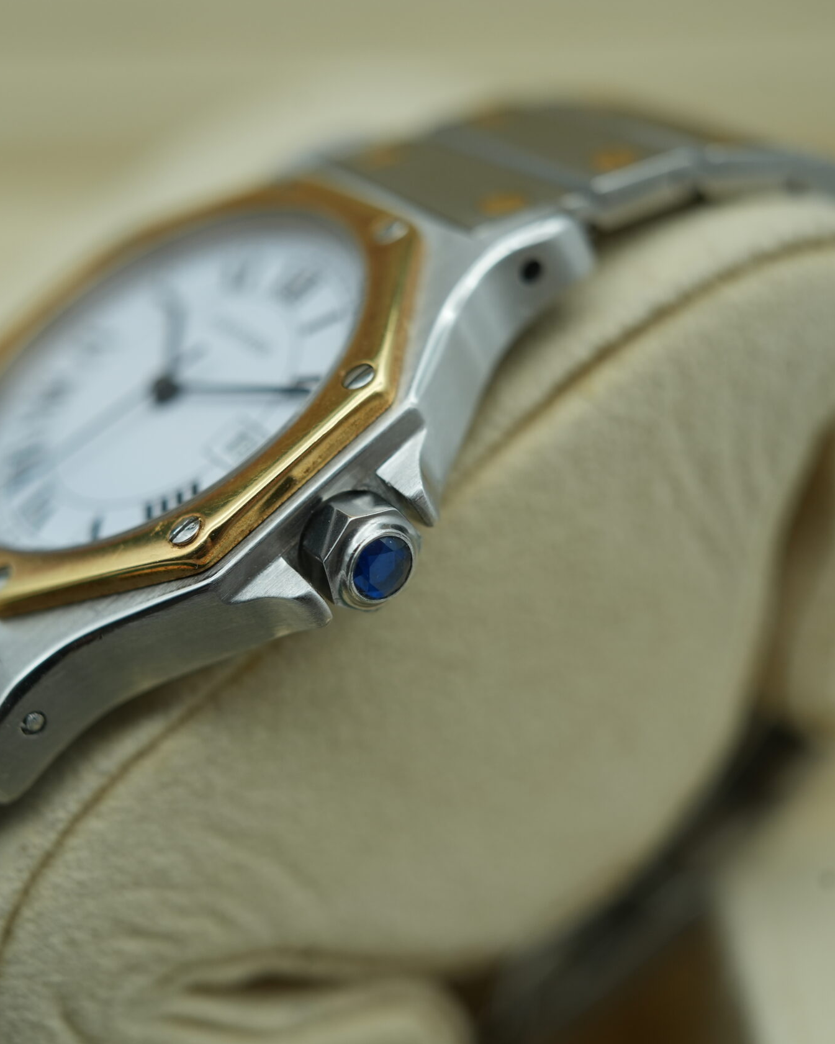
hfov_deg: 30.0
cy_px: 522
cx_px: 281
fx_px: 1545
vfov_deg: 37.3
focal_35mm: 50
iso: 400
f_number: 5
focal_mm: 35
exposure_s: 1/250
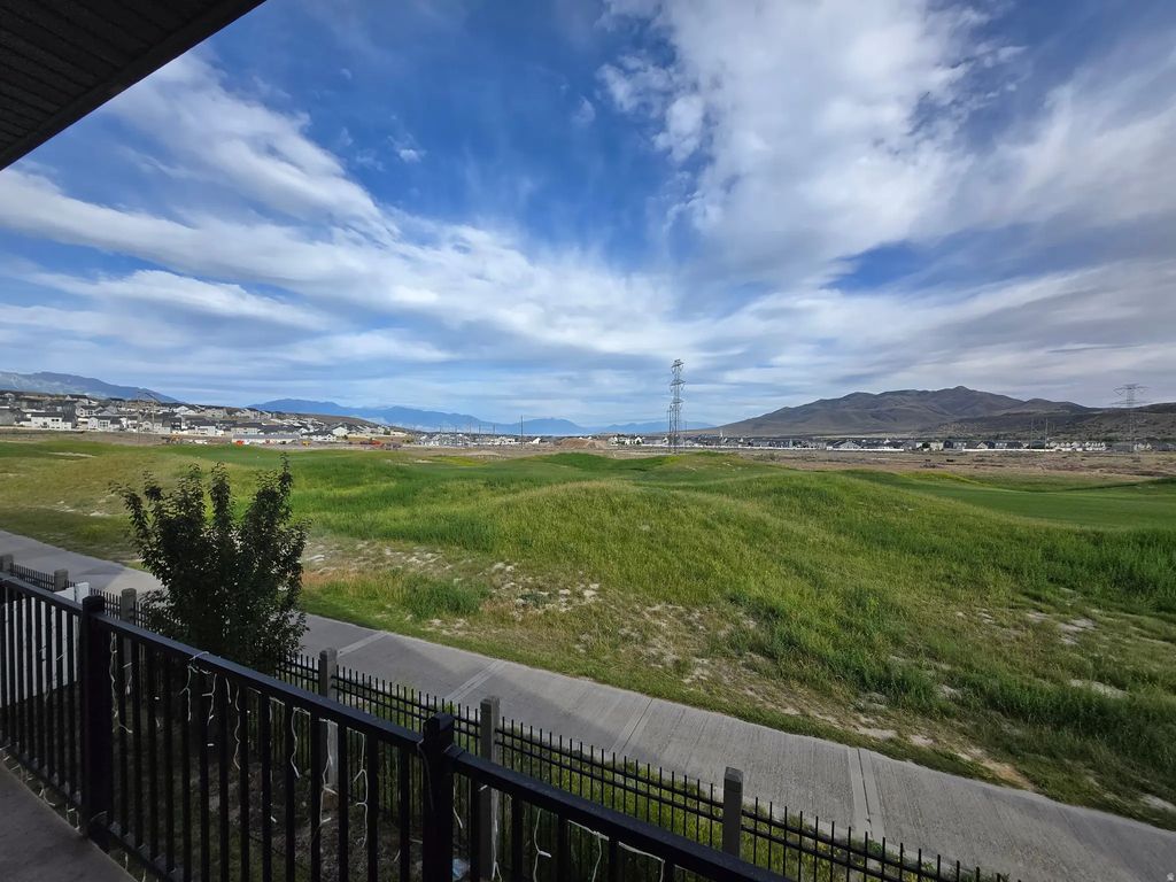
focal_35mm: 13
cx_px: 588
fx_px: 442
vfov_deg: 89.9
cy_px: 441
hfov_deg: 106.2
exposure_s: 1/1064
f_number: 2.2
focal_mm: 1.7
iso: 25
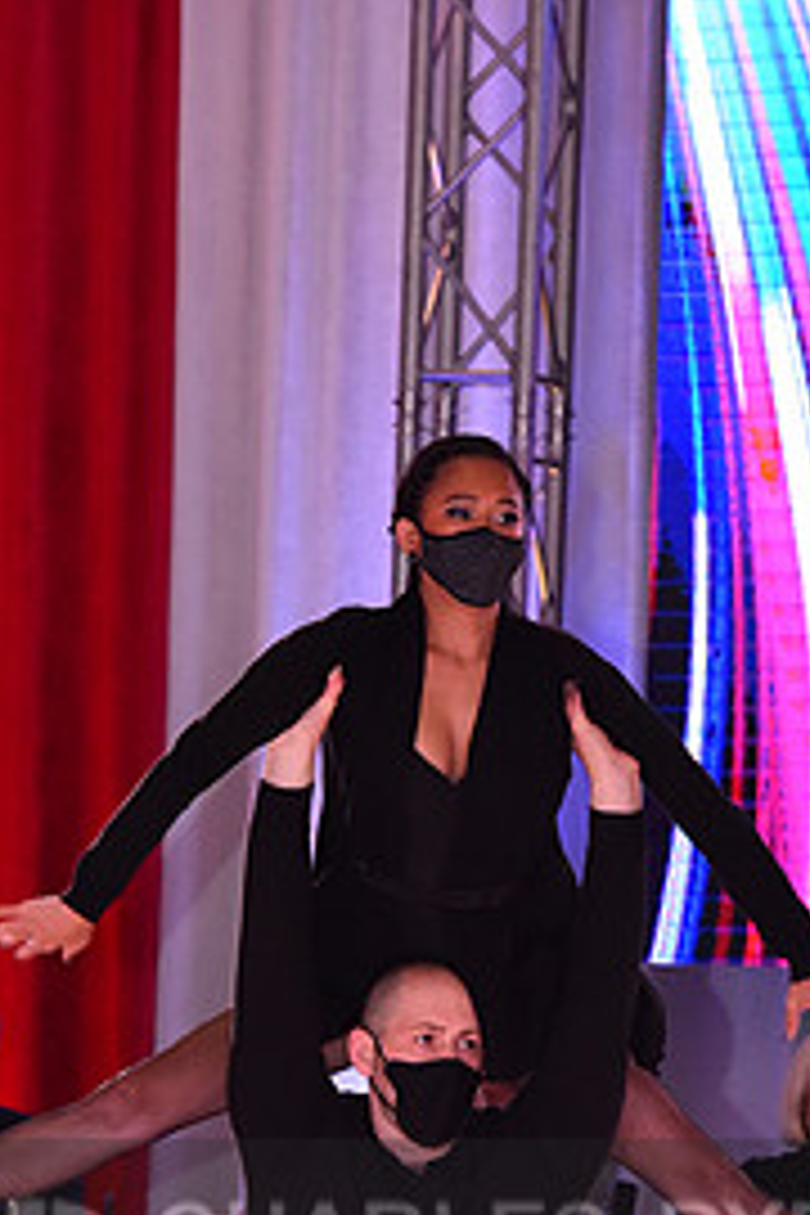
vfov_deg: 6.4
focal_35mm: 322
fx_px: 10867
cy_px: 1292
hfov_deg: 4.3
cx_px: 434
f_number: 6.3
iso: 2500
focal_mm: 150
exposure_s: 1/250
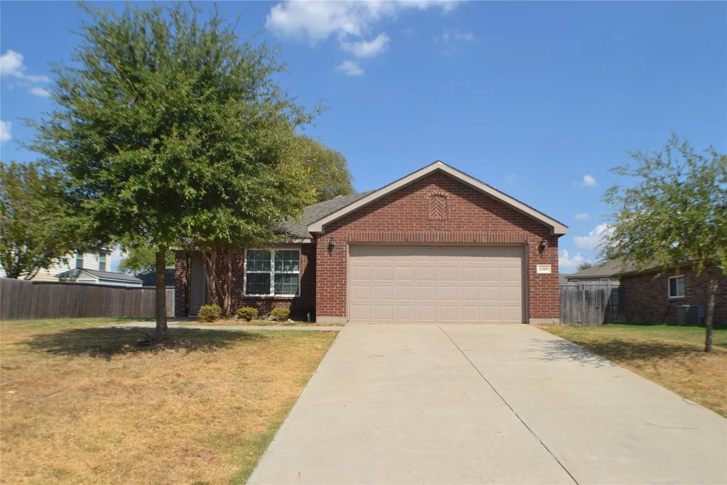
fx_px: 727
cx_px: 364
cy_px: 242
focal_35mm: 36
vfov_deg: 36.9
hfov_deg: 53.1
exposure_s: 1/200
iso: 100
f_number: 8
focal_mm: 24
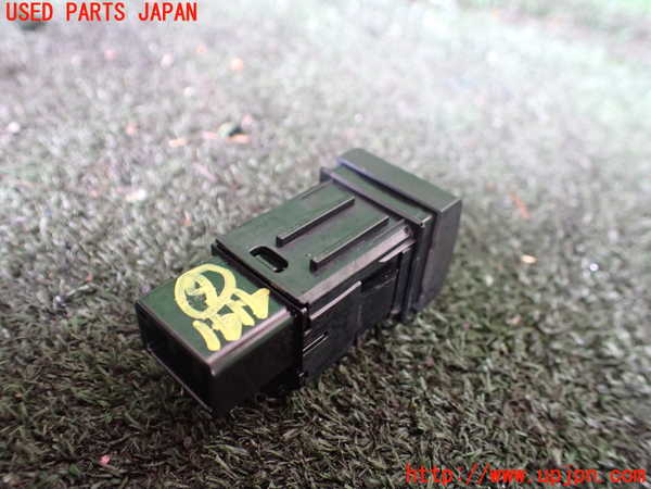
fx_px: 564
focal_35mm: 30
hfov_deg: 60.0
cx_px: 326
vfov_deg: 46.8
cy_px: 244
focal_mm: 5.4
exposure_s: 1/40
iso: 800
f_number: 2.3
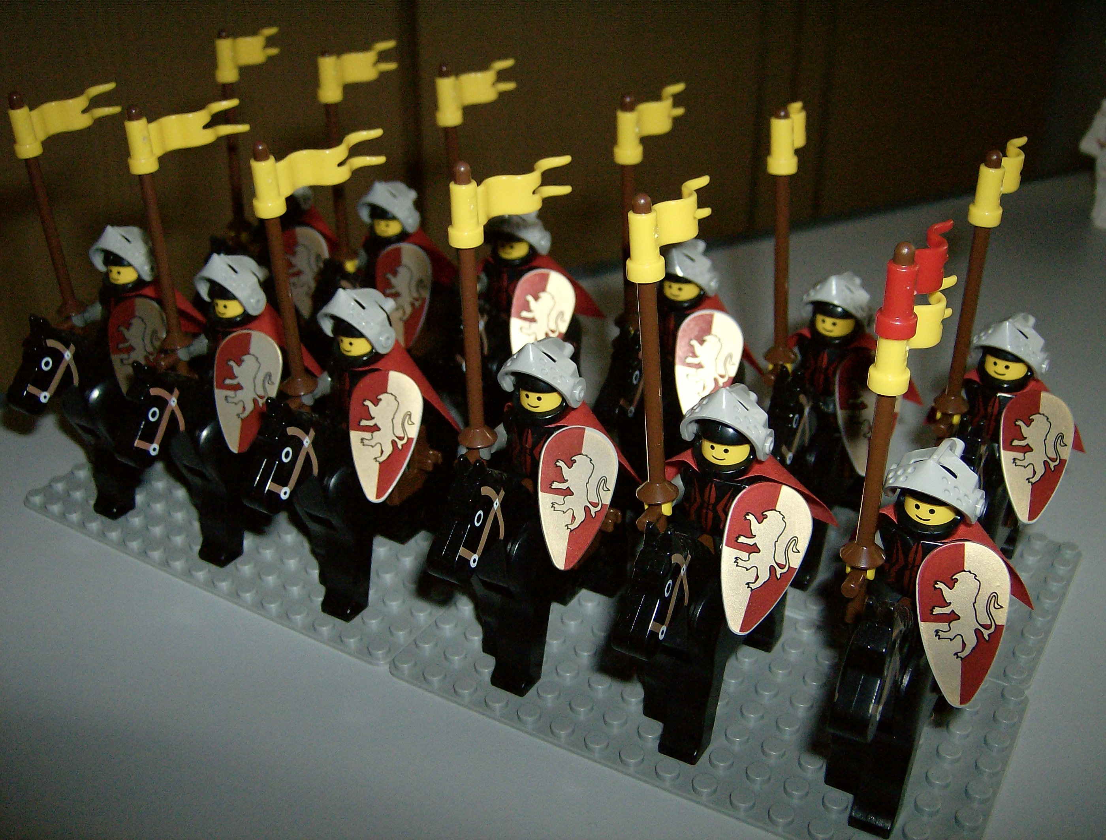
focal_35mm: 36
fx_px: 1156
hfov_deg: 51.1
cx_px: 553
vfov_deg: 40.0
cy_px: 420
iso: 200
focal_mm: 6
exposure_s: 1/60
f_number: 2.8
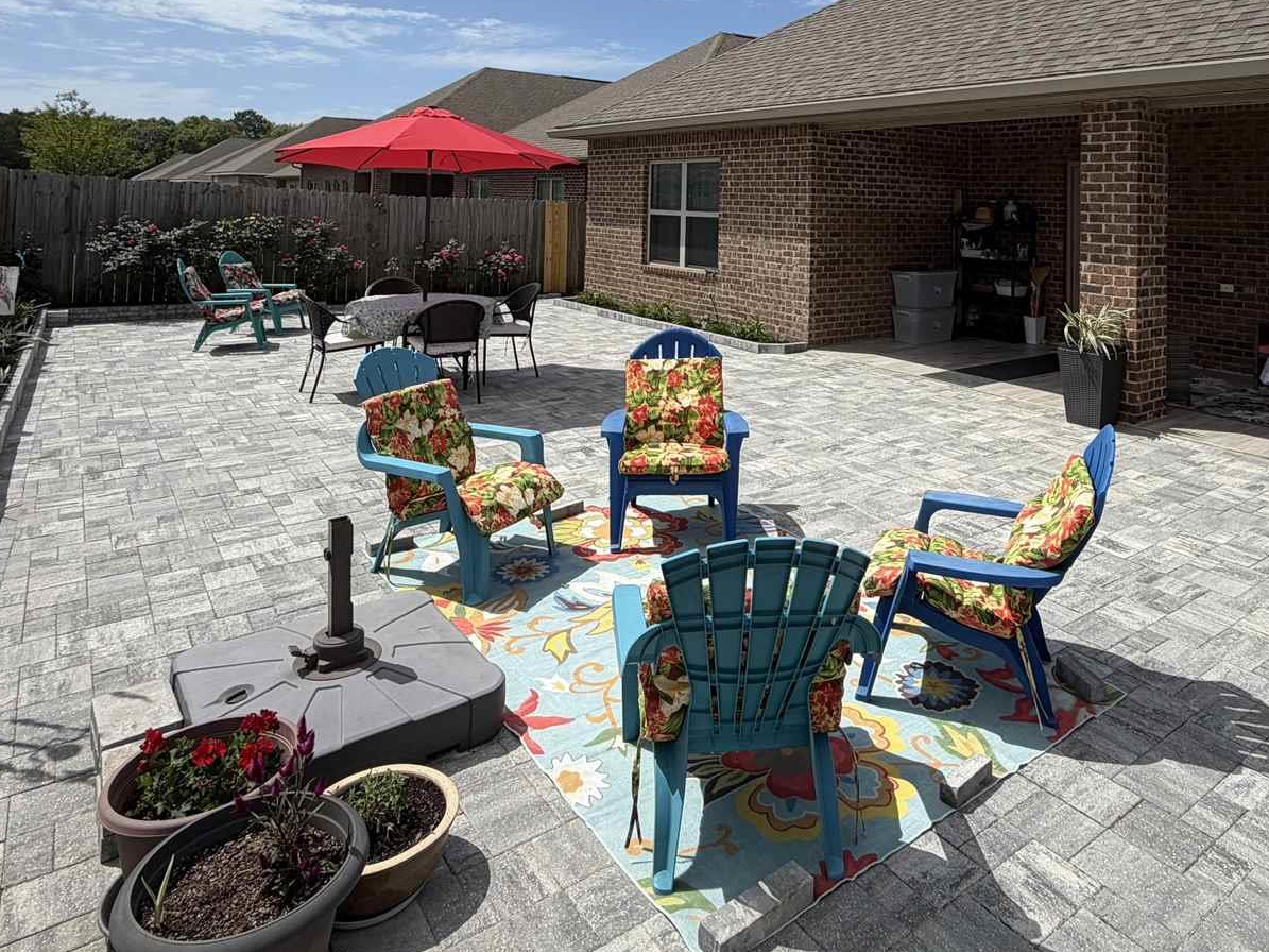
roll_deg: -1.4
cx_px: 739
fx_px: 880
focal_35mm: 24
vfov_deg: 52.4
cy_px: 165
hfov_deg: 71.1
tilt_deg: +1.5
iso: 20
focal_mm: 2.22
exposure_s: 1/1656
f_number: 2.2
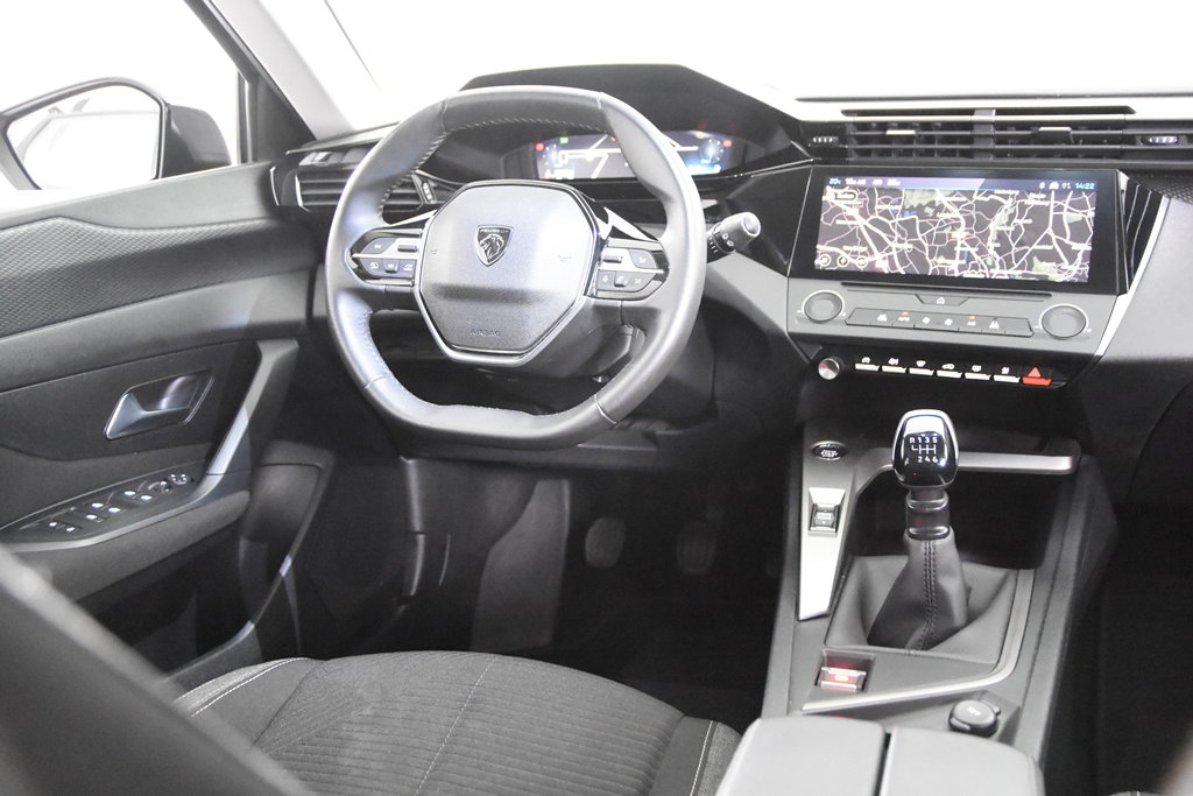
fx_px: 1193
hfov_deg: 53.1
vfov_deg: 36.9
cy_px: 398
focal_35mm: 36
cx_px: 596
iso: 12800
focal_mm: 24
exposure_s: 1/40
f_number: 3
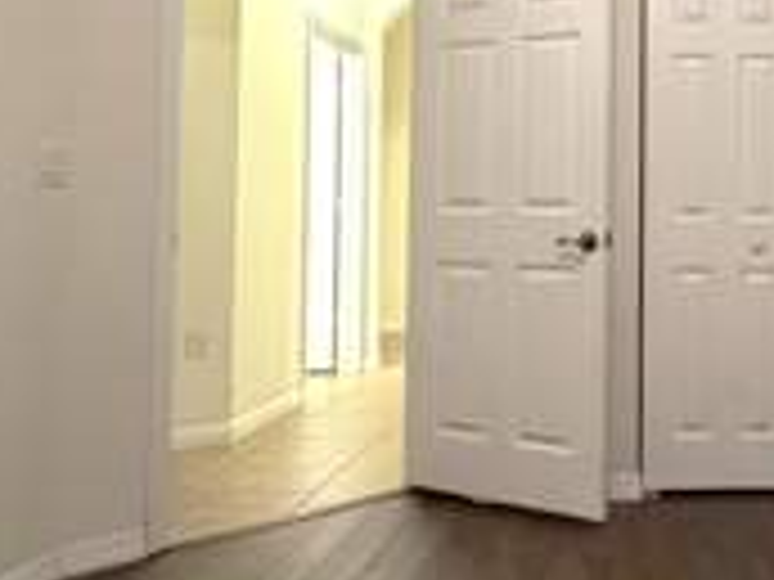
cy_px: 180
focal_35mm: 39
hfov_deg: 43.9
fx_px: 872
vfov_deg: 36.3
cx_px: 688
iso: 1250
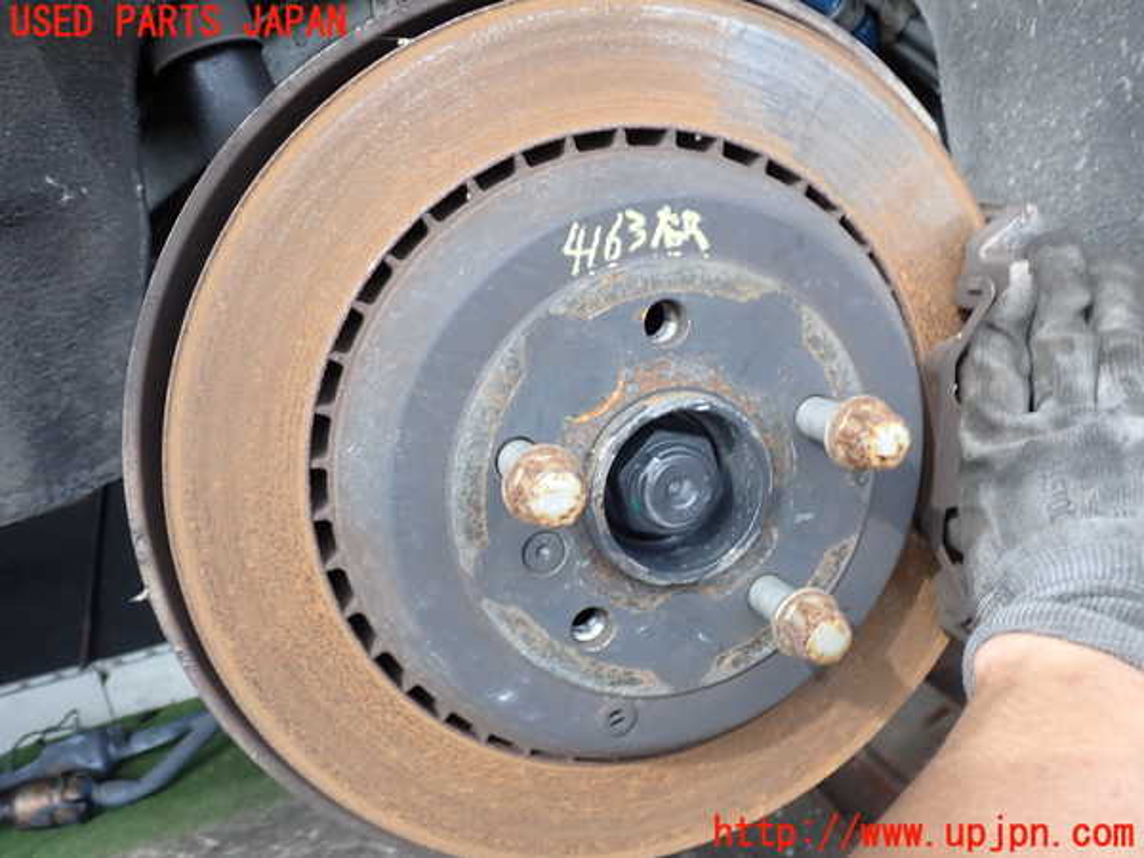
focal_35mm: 30
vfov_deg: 46.8
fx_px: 991
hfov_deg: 60.0
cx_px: 572
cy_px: 429
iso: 100
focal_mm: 5.4
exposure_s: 1/100
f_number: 3.2
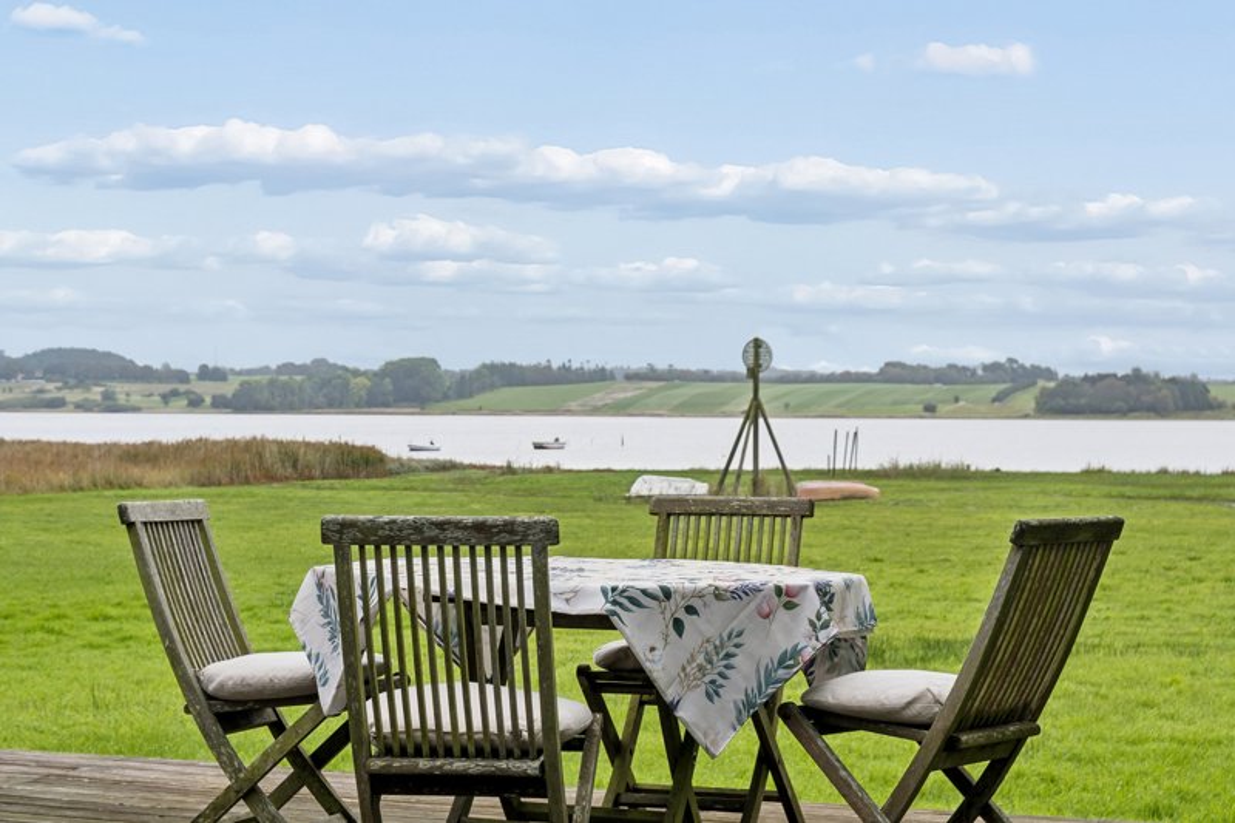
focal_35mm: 75
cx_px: 618
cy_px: 412
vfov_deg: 18.2
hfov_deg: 27.0
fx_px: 2572
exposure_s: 1/200
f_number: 8
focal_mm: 50
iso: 200
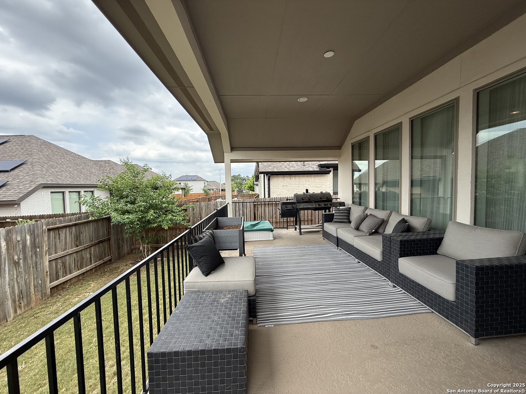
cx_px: 263
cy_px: 197
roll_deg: +0.7
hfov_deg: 102.1
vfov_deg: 85.7
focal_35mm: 14
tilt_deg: -1.3
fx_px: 213
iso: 64
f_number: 2.2
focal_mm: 2.22
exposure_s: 1/590
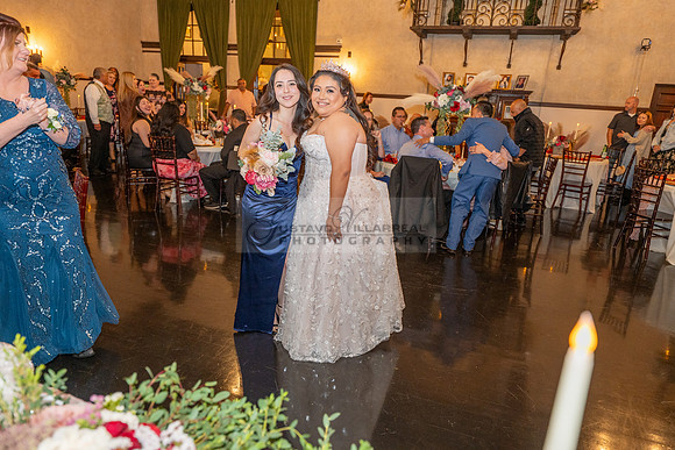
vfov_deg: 53.2
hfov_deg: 73.7
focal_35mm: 24
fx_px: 450
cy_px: 225
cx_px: 338
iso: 1600
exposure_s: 1/200
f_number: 2.8
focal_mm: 24
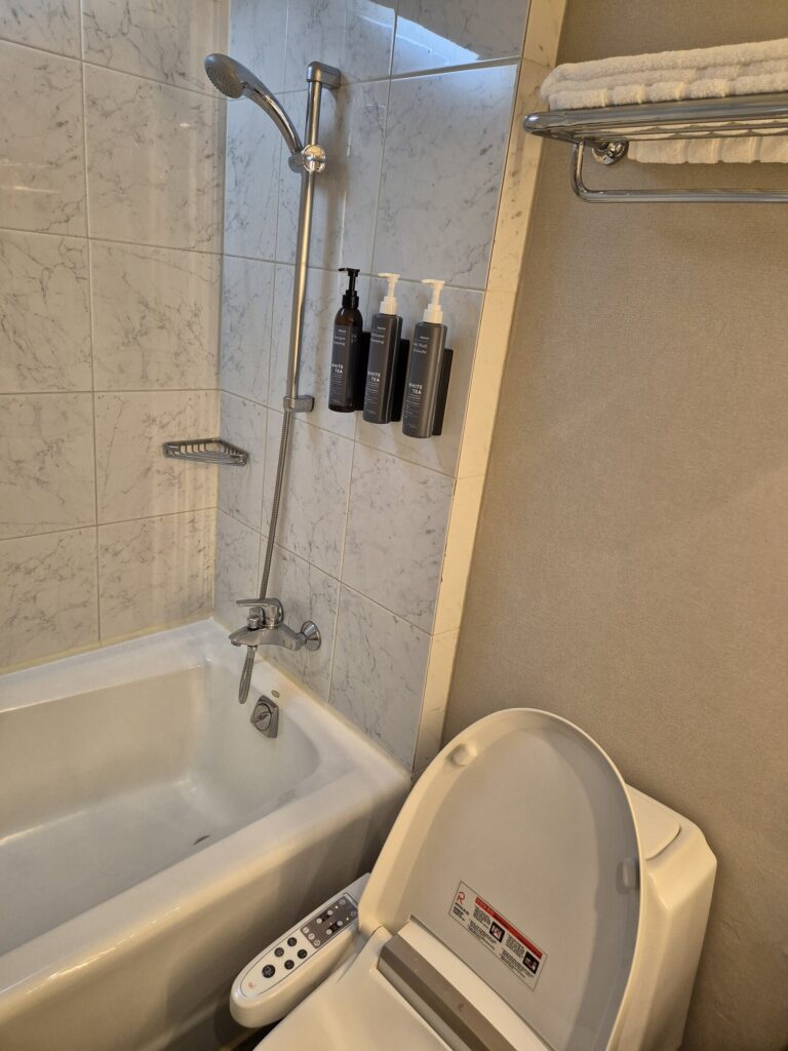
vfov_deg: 73.9
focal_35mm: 23
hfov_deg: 58.9
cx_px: 394
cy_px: 526
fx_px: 698
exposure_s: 1/120
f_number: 1.8
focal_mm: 5.4
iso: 400
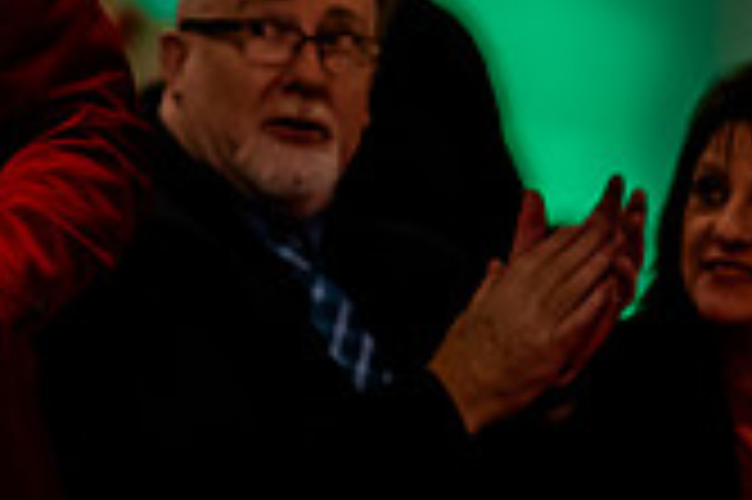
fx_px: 11415
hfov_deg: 3.8
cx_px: -446
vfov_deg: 2.5
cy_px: -173
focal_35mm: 547
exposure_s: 1/250
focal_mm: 105
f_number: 2
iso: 3200
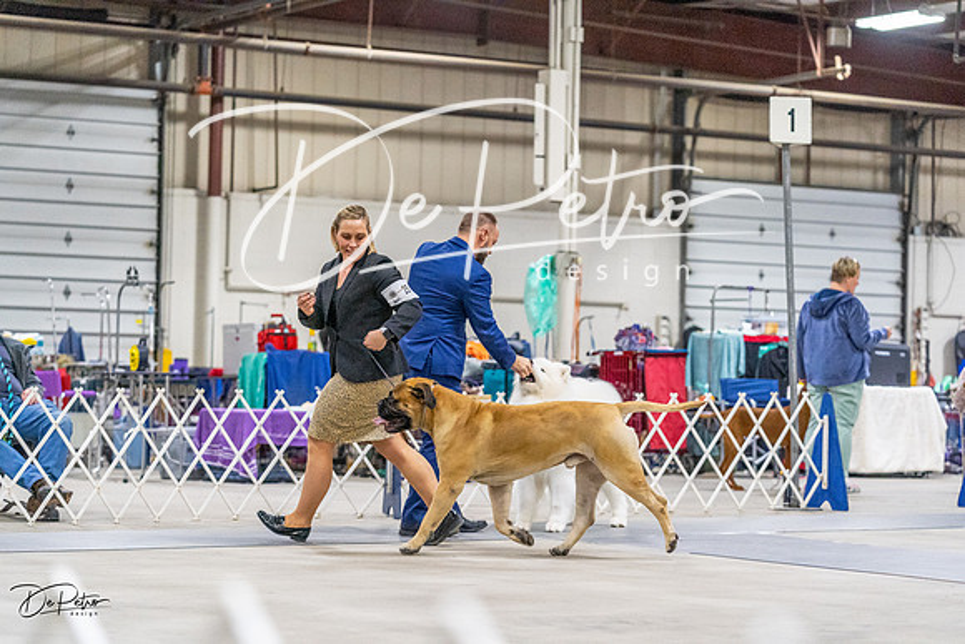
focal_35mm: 93
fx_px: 2493
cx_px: 482
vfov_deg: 14.7
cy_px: 322
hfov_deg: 21.9
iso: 6400
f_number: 3.2
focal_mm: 93
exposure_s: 1/320
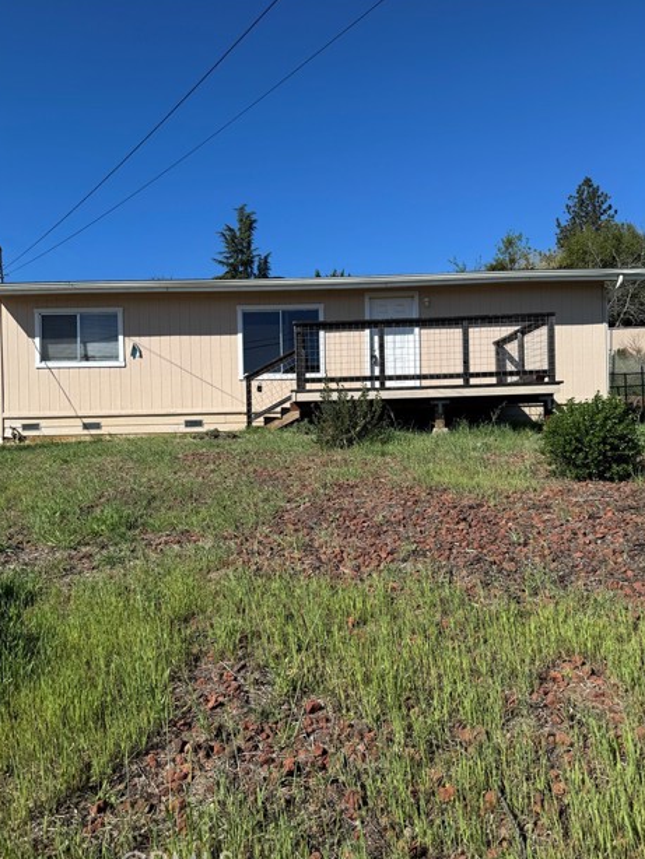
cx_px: 326
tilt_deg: -1.6
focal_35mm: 25
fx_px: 621
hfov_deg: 54.9
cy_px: 436
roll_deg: +0.8
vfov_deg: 69.4
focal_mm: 6.76
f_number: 1.78
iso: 80
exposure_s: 1/4608
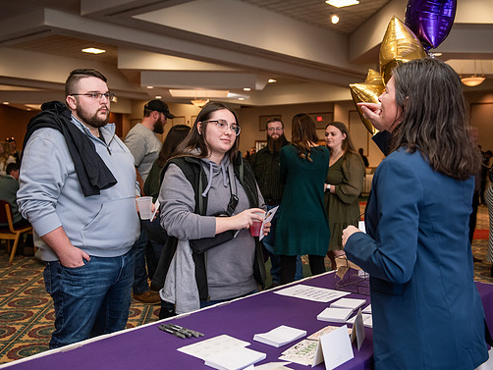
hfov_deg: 46.8
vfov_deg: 36.0
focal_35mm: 40
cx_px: 255
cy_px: 187
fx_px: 570
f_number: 3.5
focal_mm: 36
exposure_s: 1/160
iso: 1250
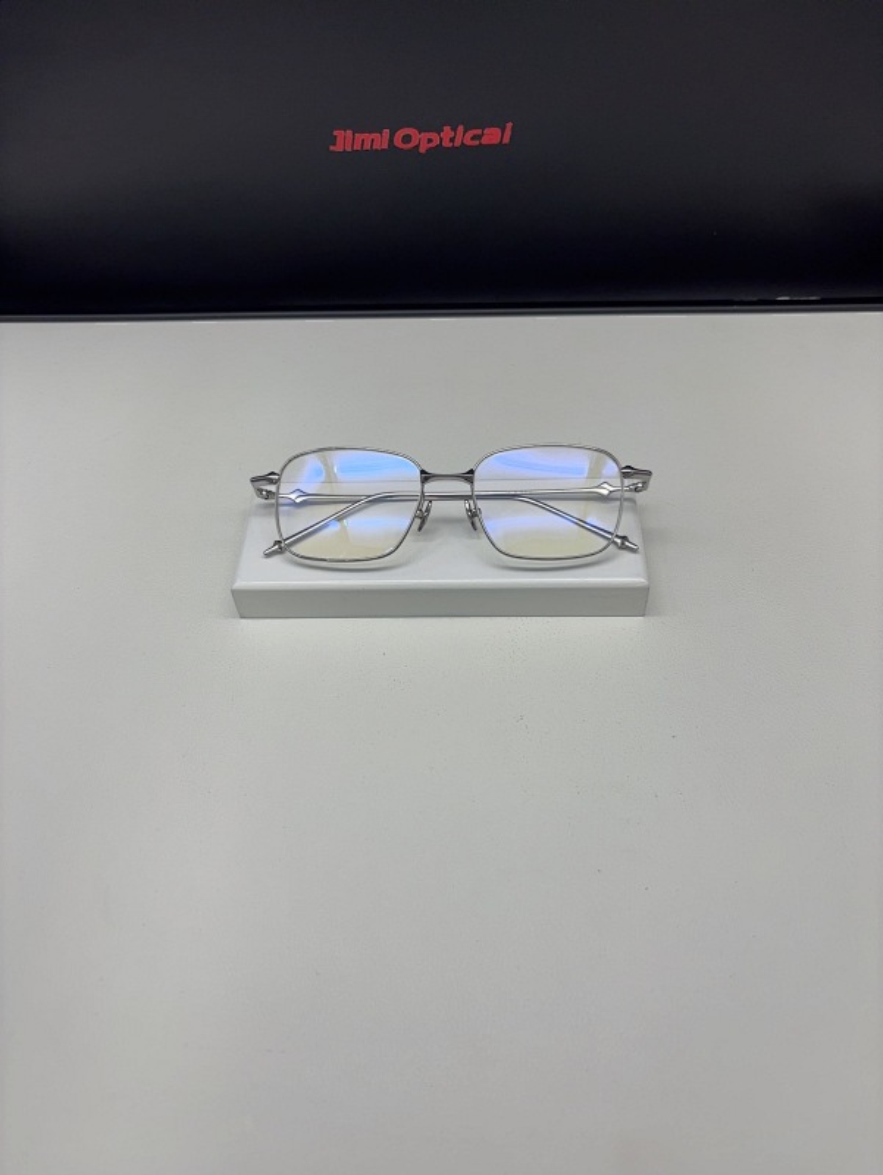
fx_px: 883
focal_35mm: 26
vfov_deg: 67.3
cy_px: 588
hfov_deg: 53.1
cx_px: 442
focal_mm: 5.96
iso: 40
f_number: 1.6
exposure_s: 1/180
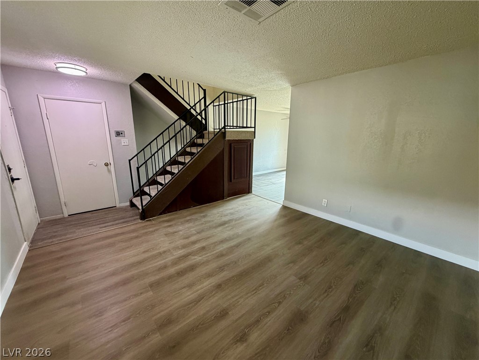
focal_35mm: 14
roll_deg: -0.4
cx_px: 240
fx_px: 194
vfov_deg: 85.7
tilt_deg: -12.9
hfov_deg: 102.1
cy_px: 180
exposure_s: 1/60
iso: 400
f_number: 2.2
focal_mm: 2.22
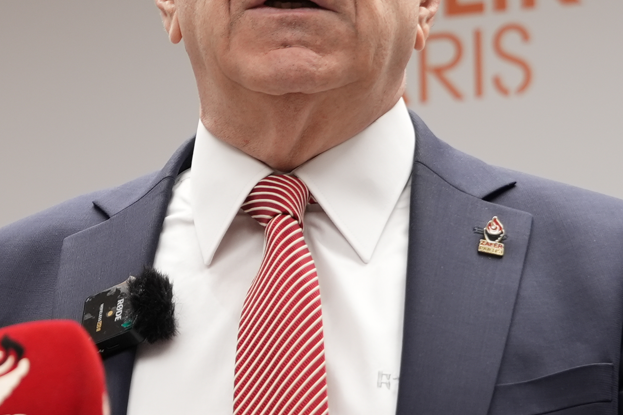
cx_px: 177
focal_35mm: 327
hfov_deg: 6.3
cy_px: 210
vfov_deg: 4.2
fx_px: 5657
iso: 250
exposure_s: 1/100
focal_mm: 70
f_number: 2.8
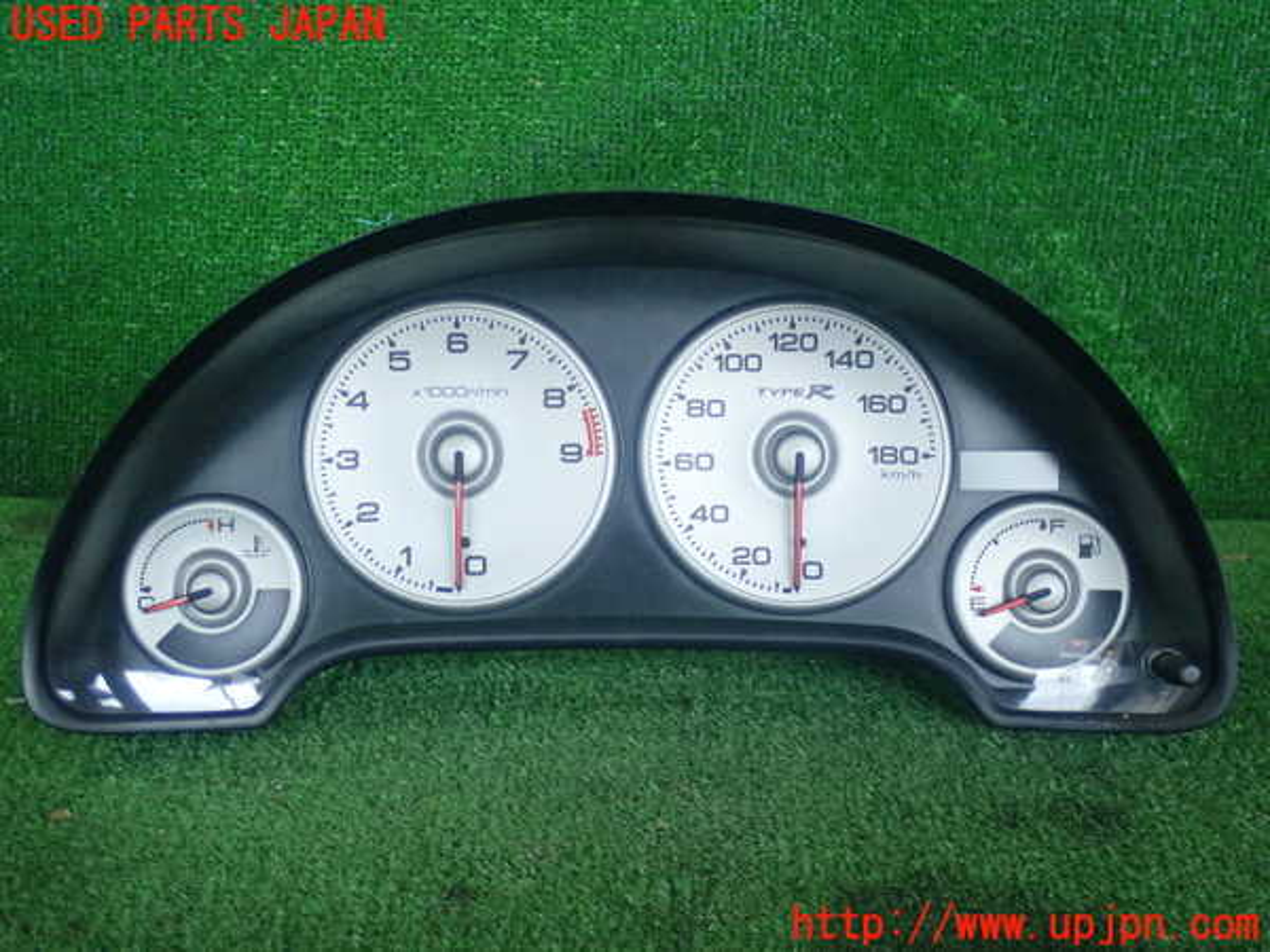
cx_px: 635
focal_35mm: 57
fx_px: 2091
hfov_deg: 33.8
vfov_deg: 25.7
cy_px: 476
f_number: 3.5
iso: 400
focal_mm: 10.29
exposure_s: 1/50
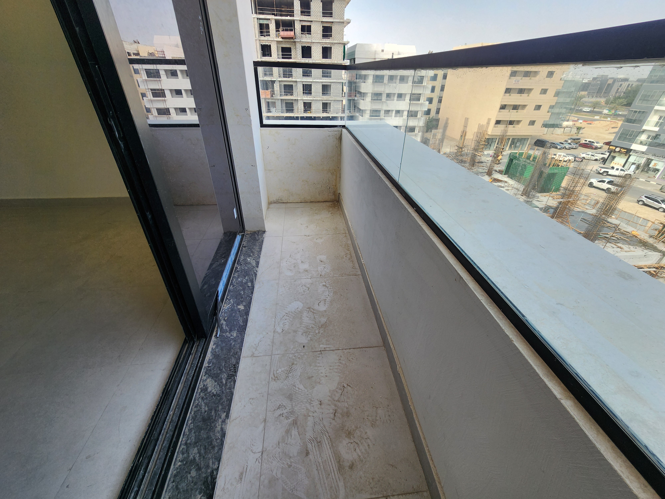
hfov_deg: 106.2
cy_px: 250
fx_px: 250
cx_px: 332
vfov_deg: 89.9
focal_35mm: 13
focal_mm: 2.2
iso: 50
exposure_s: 1/614
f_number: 2.2
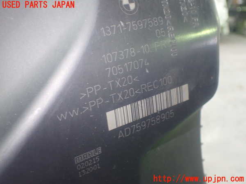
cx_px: 123
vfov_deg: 37.7
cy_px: 92
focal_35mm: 38
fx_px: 270
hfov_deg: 49.0
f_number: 2.7
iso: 800
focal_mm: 6.83
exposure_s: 1/20
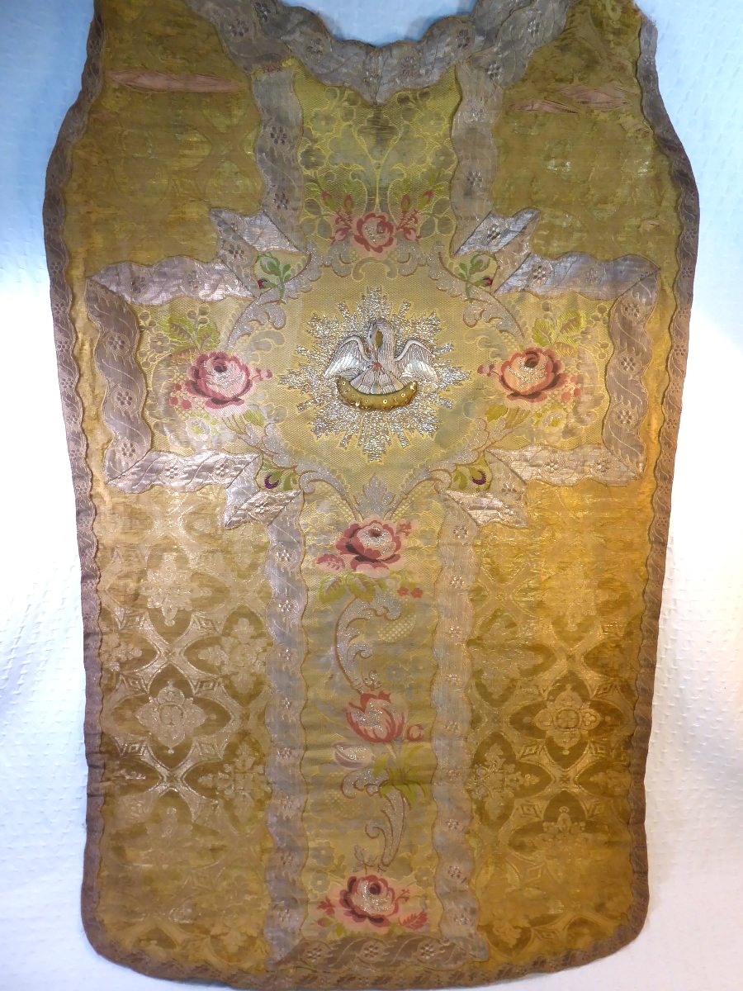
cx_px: 372
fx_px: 715
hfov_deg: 54.9
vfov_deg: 69.4
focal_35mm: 25
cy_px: 496
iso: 250
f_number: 3.3
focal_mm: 4.3
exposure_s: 1/60
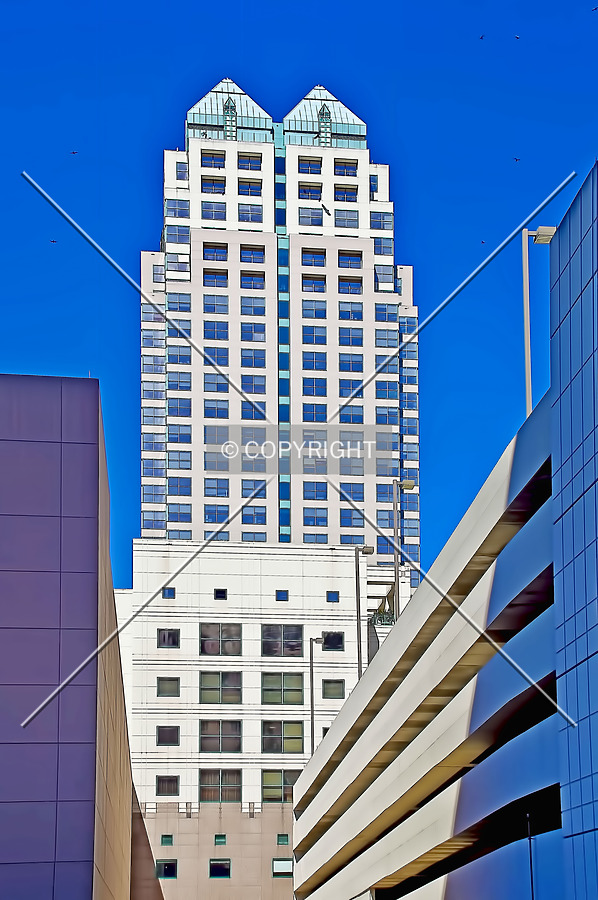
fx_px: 1199
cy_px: 450
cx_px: 299
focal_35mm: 48
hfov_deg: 28.0
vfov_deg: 41.2
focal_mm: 32
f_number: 9
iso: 100
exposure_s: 1/320
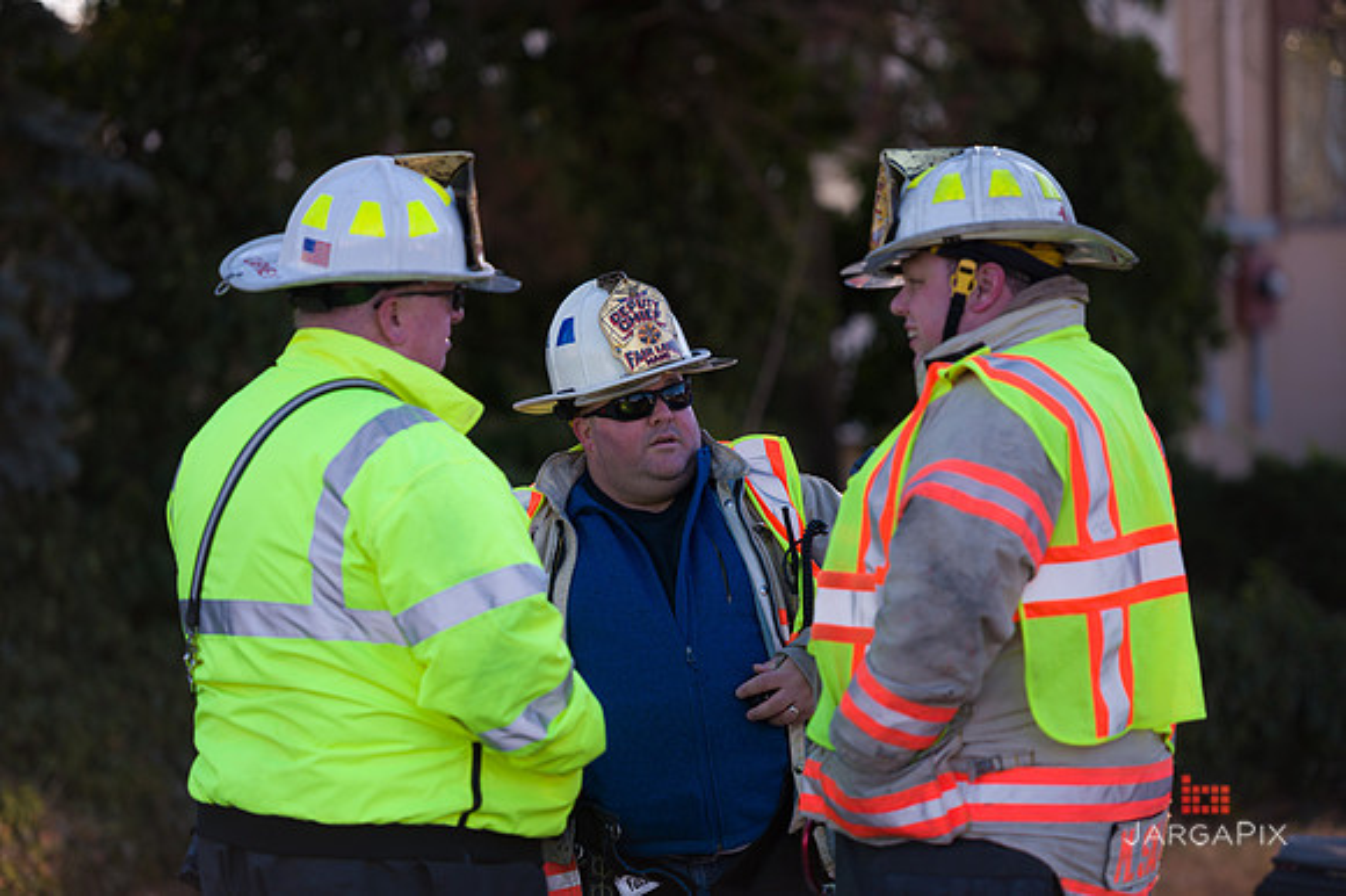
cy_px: 448
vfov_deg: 8.3
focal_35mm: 165
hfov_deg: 12.5
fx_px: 6165
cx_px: 673
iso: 200
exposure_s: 1/800
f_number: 3.2
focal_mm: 165
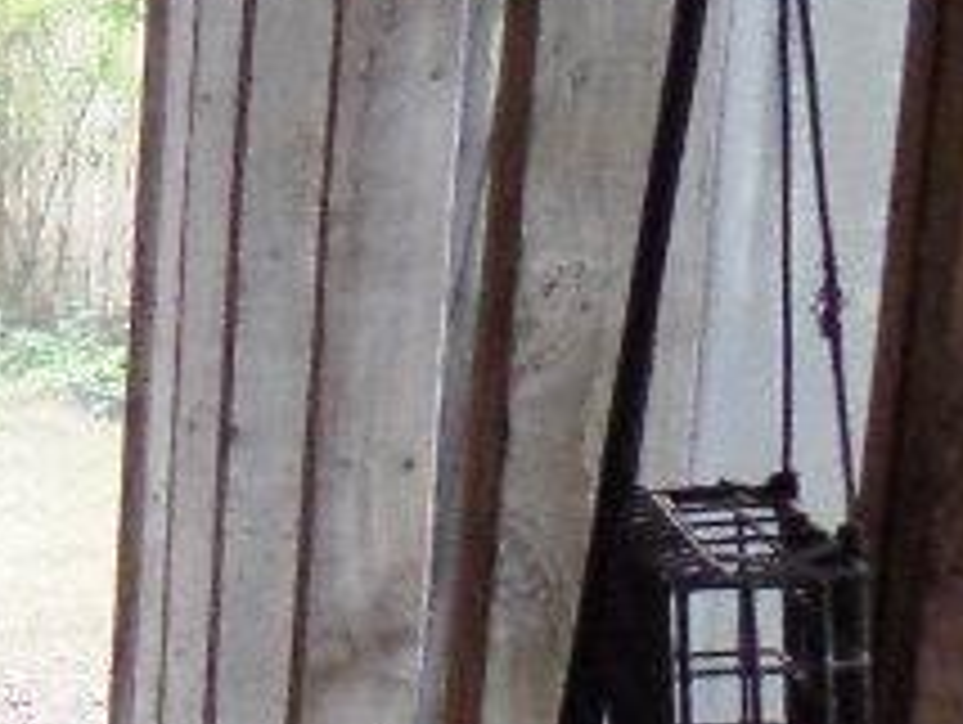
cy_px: 652
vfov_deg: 13.4
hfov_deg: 13.4
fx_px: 3064
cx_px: -1328
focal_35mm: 110
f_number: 2.8
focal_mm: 4.1
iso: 400
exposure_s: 1/20
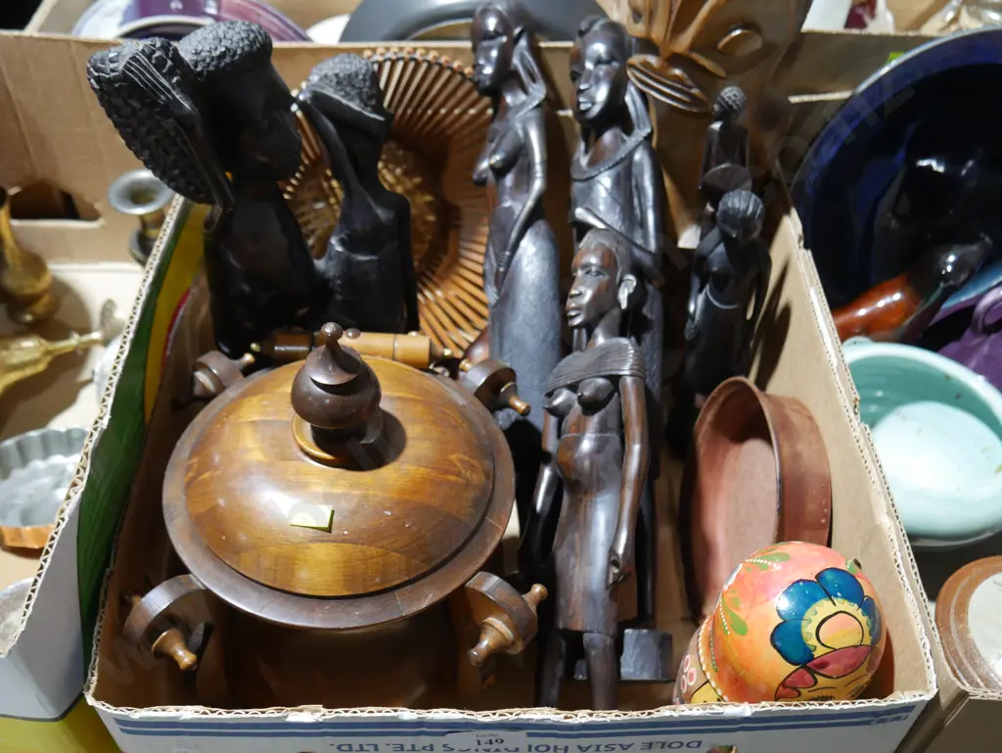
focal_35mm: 34
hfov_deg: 53.9
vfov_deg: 41.8
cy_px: 376
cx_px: 501
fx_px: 985
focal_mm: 17
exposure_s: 1/60
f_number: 4
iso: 800
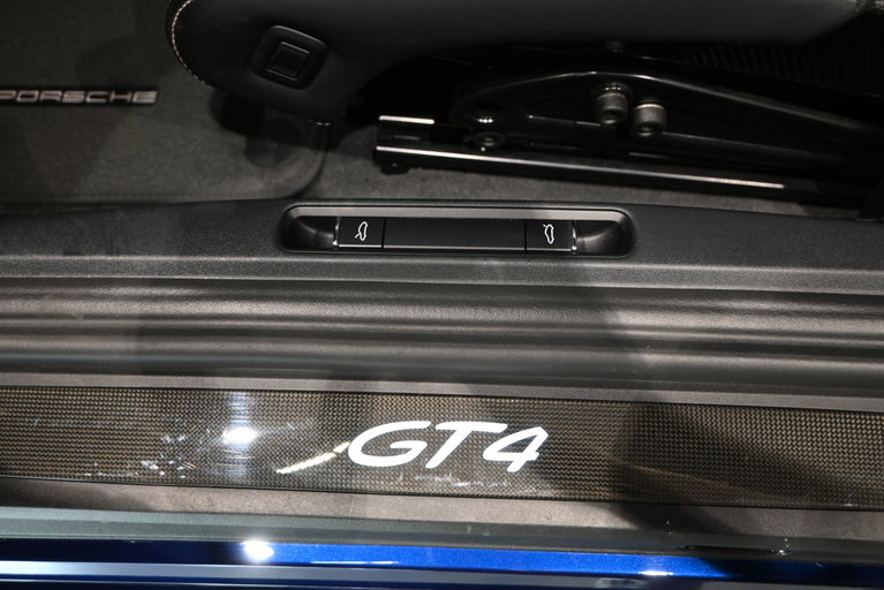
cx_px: 442
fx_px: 718
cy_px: 295
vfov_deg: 44.7
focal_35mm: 29
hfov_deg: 63.2
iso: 500
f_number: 3.8
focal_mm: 19.5
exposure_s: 1/30
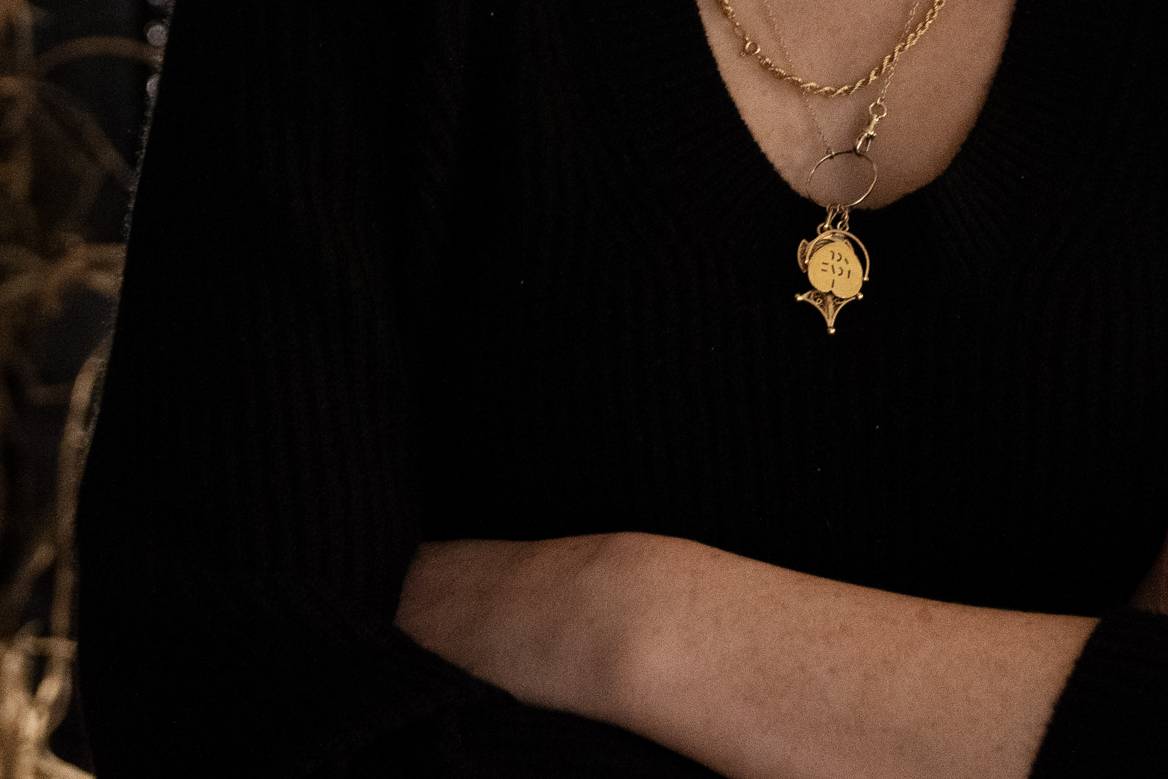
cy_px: -107
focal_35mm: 119
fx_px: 3861
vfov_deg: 11.3
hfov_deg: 17.1
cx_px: 914
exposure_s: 1/60
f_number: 2.8
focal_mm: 36
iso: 1600
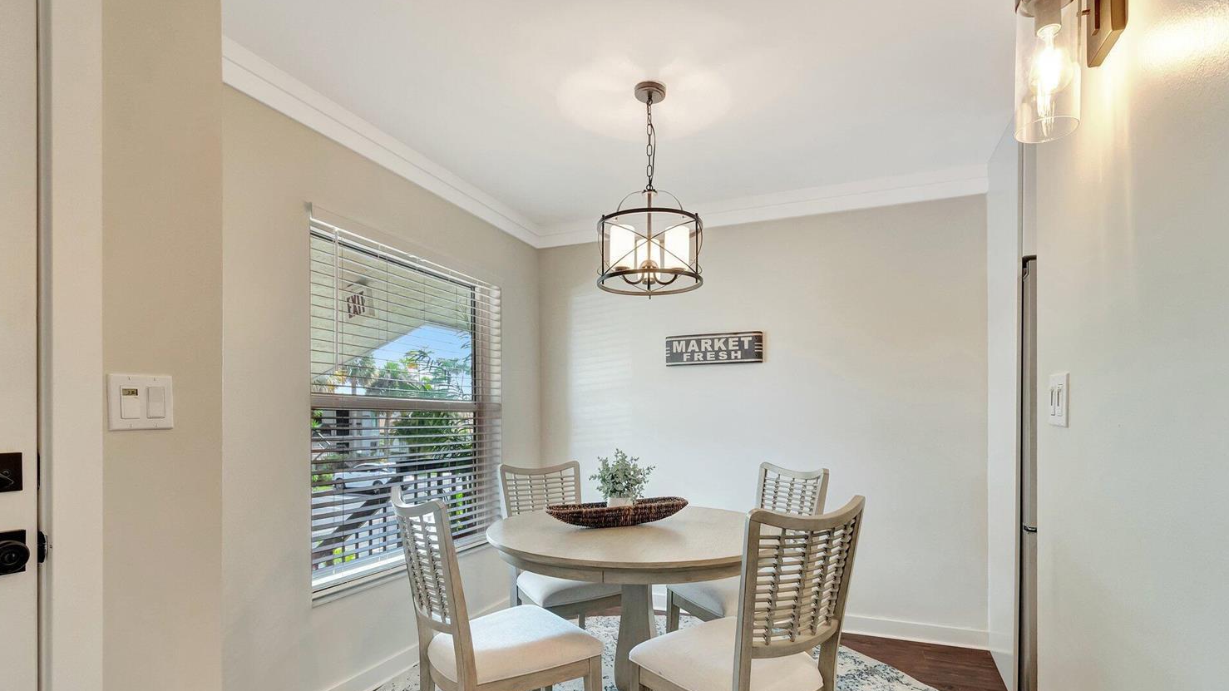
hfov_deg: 95.9
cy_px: 433
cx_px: 632
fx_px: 554
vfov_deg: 63.0
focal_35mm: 17
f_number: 8
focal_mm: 10
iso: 1100
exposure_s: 1/13
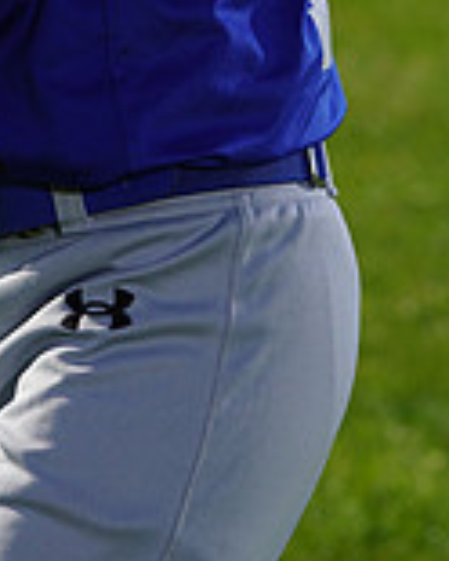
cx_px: -13
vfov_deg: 3.3
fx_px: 9701
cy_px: -431
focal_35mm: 584
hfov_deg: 2.6
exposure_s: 1/250
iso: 100
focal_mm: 166
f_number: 10
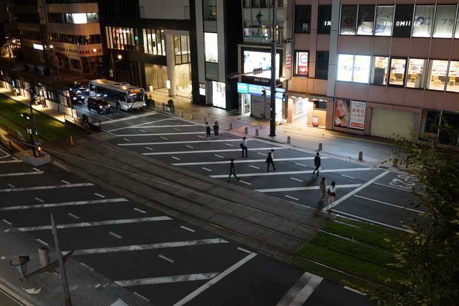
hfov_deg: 54.4
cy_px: 153
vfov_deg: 37.9
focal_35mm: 35
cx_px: 230
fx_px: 446
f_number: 2
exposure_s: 1/80
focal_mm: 35
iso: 1000
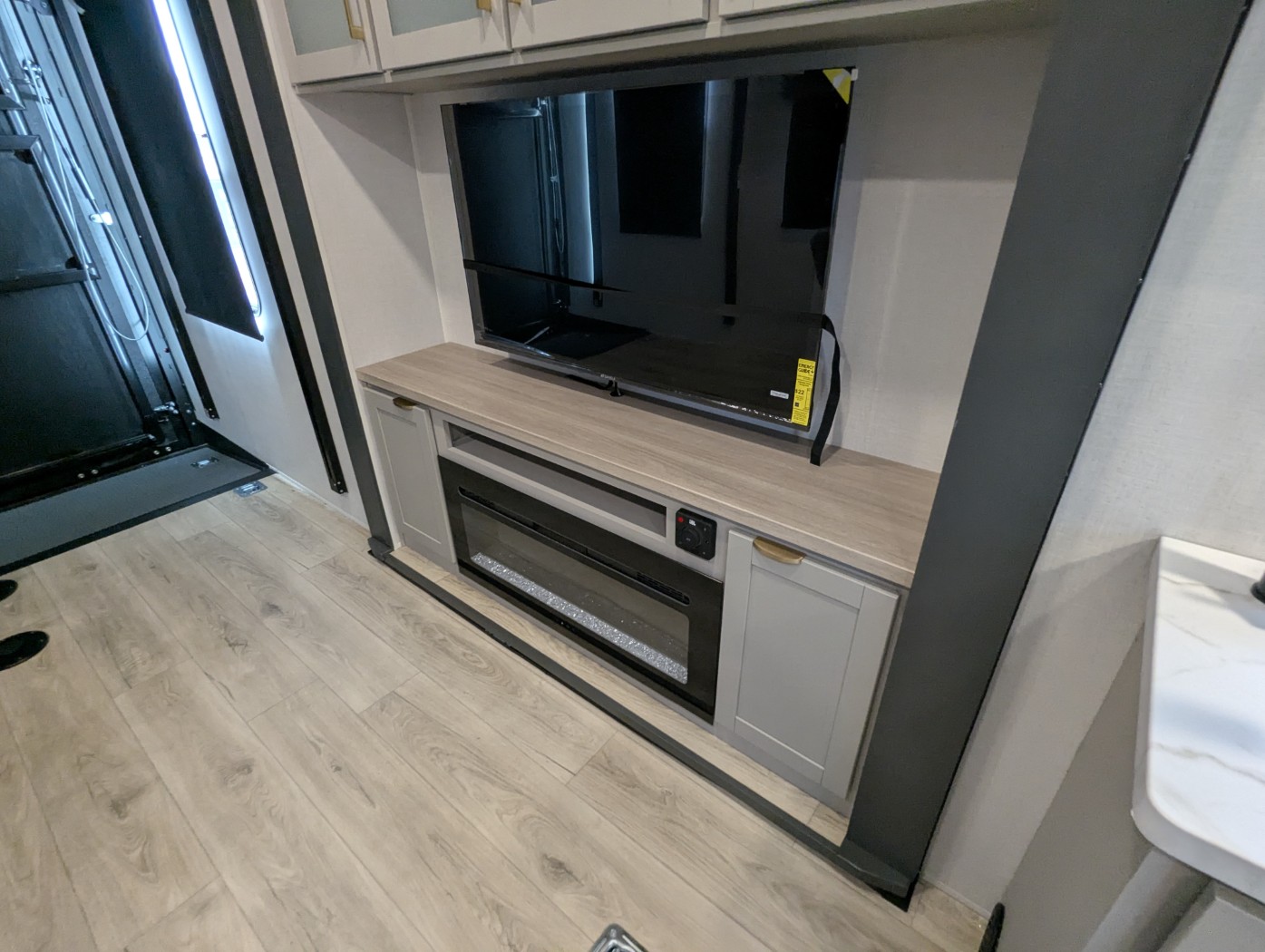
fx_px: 585
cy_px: 476
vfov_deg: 78.2
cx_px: 632
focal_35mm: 16
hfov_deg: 94.4
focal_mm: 2.35
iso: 200
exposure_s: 1/43.9
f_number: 2.2
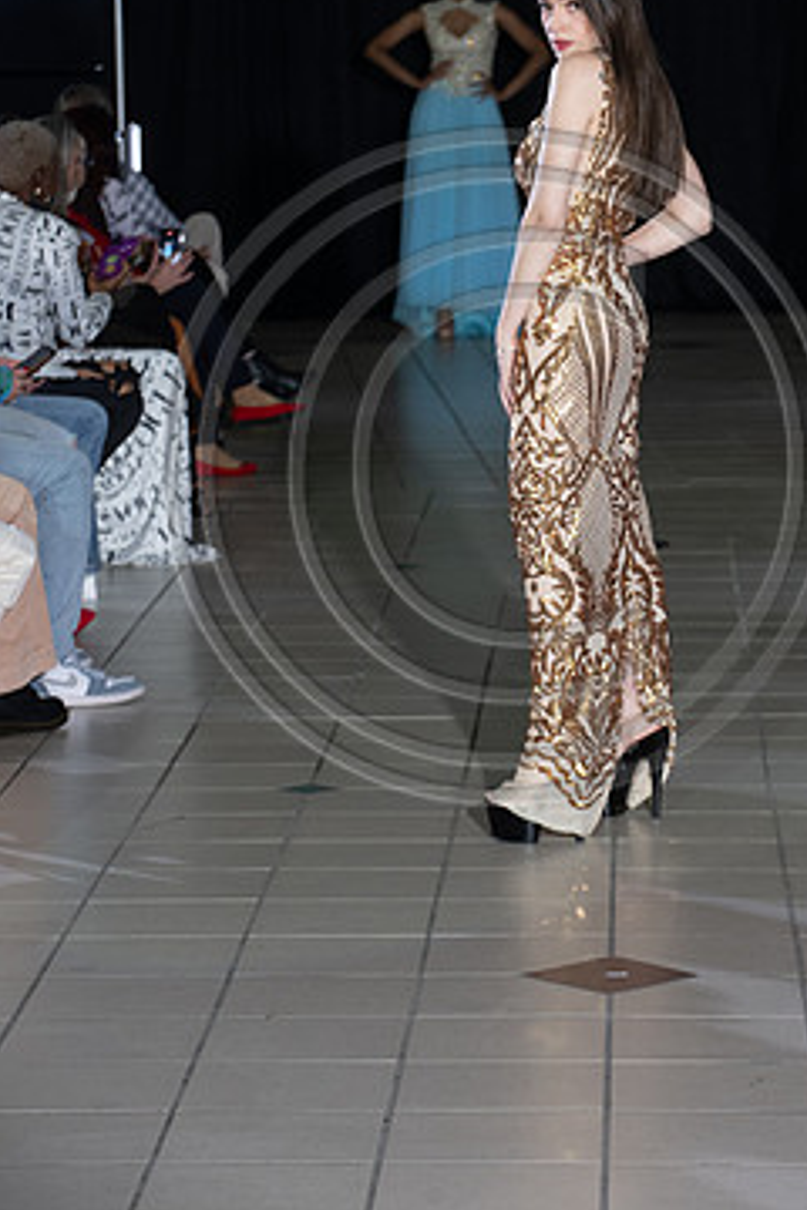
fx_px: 4707
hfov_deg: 9.8
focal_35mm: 140
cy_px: 464
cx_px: 501
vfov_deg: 14.6
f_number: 5.6
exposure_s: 1/160
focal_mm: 112
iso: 1250
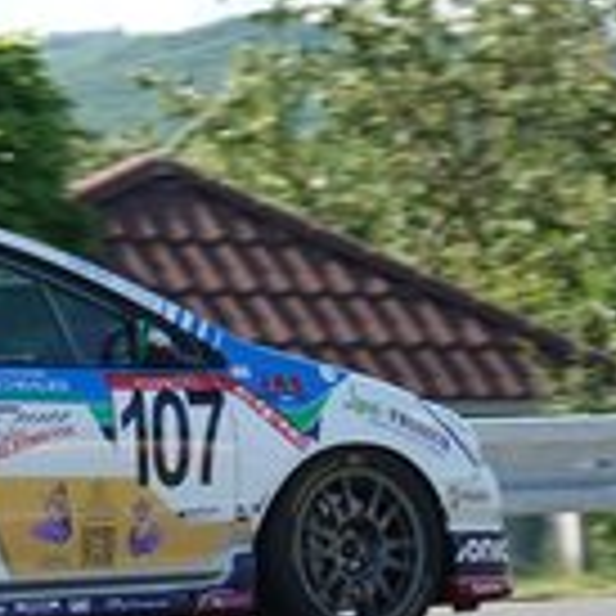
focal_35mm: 388
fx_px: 7812
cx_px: -54
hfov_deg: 4.5
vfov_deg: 4.5
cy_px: 544
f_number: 4
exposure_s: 1/800
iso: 250
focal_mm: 51.14
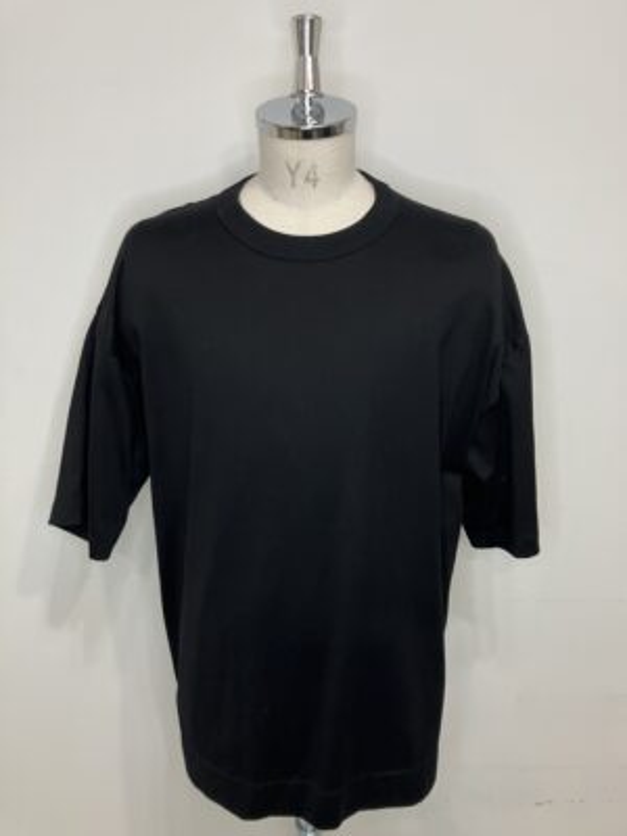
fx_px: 676
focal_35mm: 28
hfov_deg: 49.7
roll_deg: +0.1
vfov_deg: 63.4
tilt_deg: -16.1
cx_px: 314
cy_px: 418
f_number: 1.8
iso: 160
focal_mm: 3.99
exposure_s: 1/50
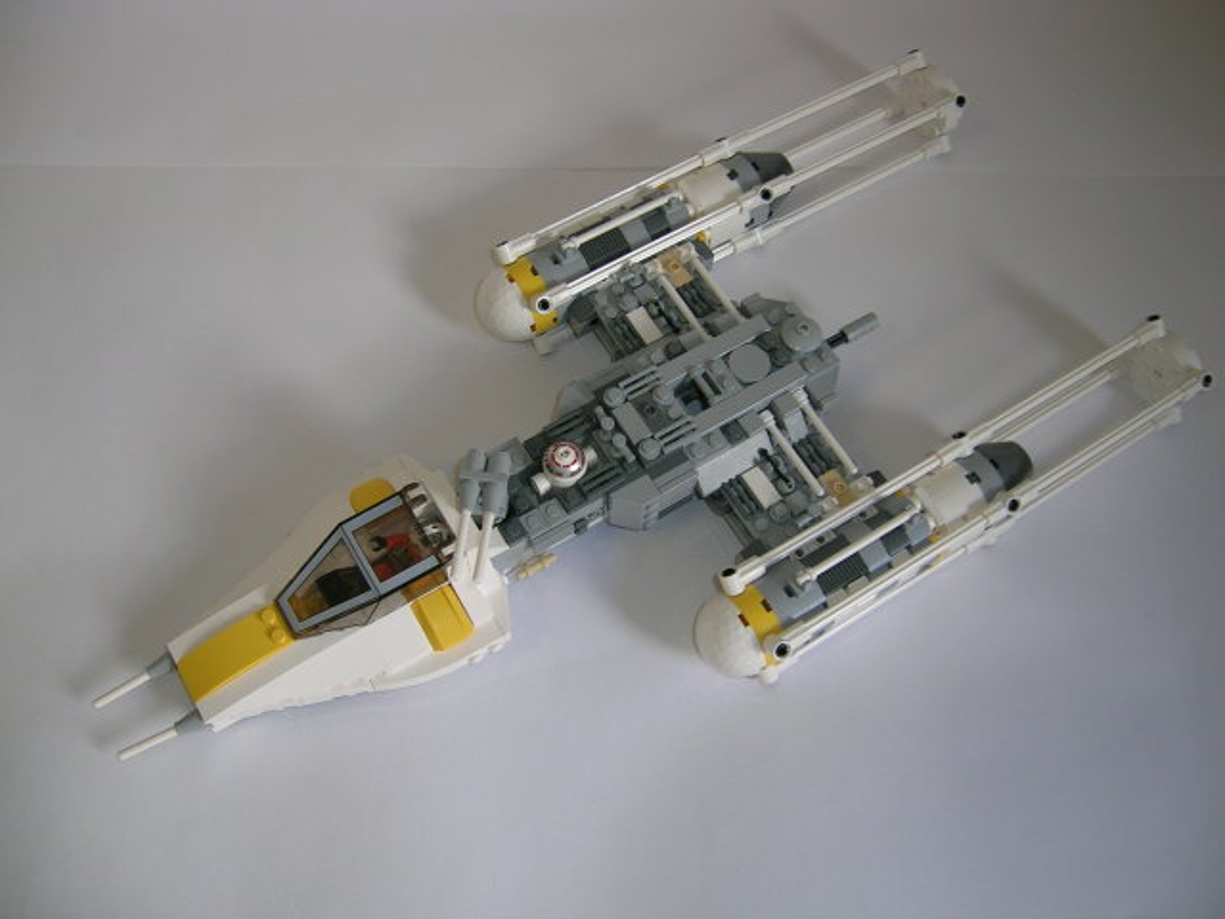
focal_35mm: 35
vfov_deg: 40.7
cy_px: 460
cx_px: 612
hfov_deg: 52.6
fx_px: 1239
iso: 50
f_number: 2.8
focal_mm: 5.4
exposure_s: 1/30
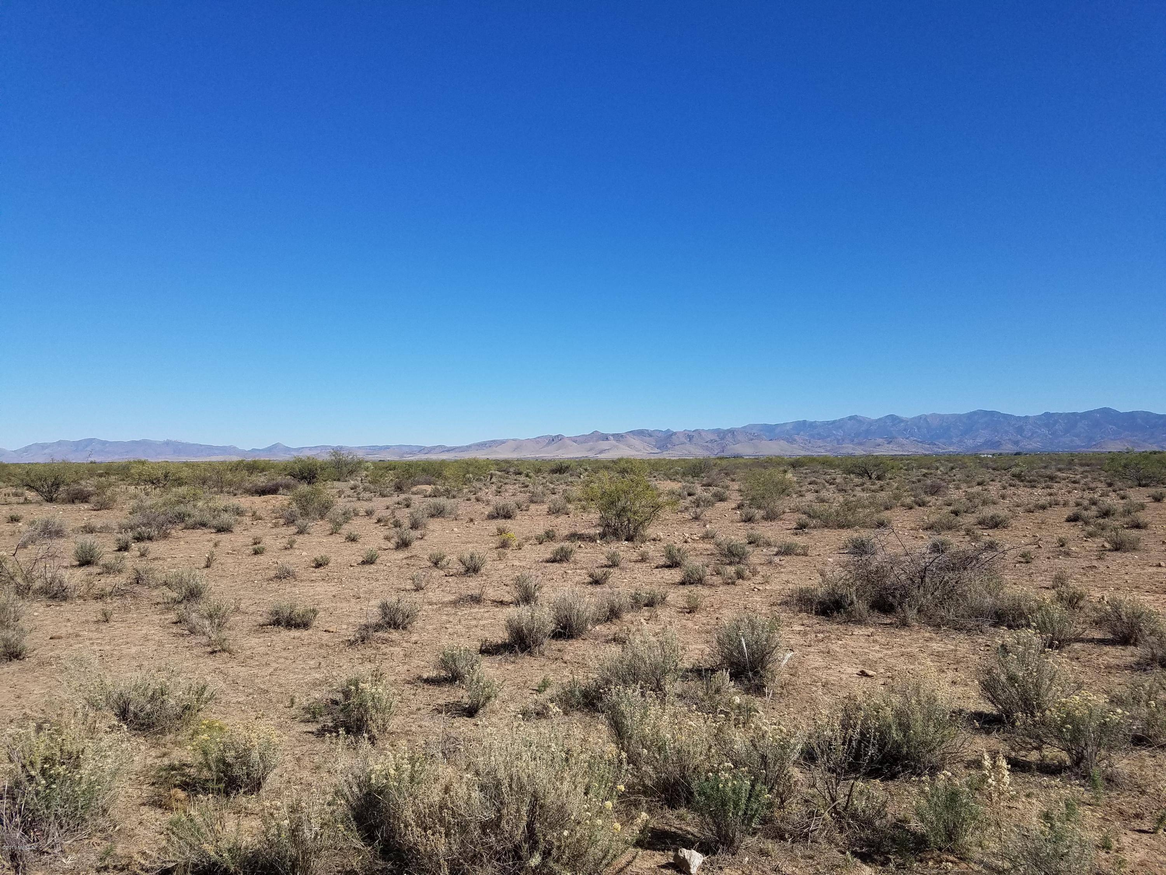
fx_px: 876
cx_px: 583
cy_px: 438
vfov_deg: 53.1
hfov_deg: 67.3
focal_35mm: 26
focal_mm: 4.2
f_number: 1.7
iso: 50
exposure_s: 1/3896
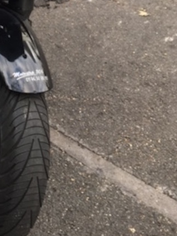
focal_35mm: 70
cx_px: -11
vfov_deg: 25.4
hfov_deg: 20.2
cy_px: -35
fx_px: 477
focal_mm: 4.15
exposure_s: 1/100
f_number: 2.2
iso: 40
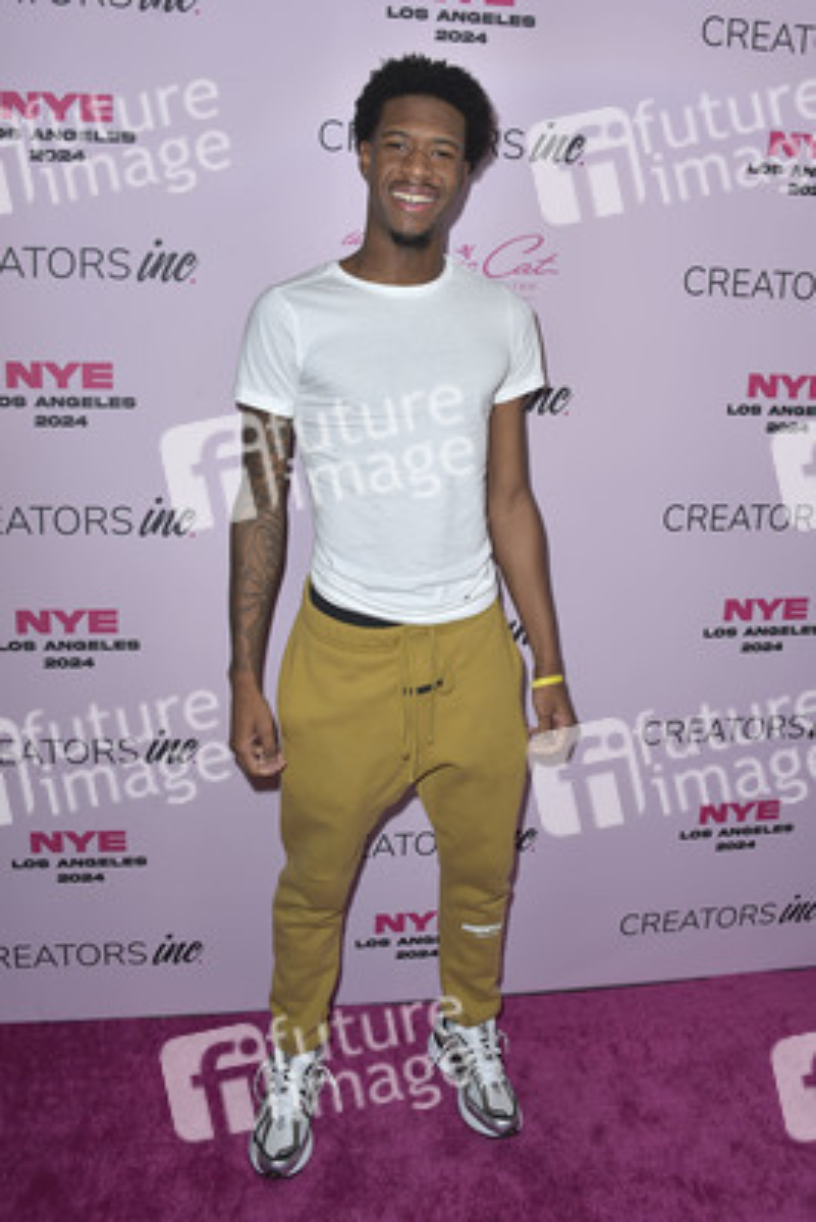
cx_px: 408
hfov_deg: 46.4
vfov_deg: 65.5
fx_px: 951
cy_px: 611
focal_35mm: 28
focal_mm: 28
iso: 200
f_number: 7.1
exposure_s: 1/250
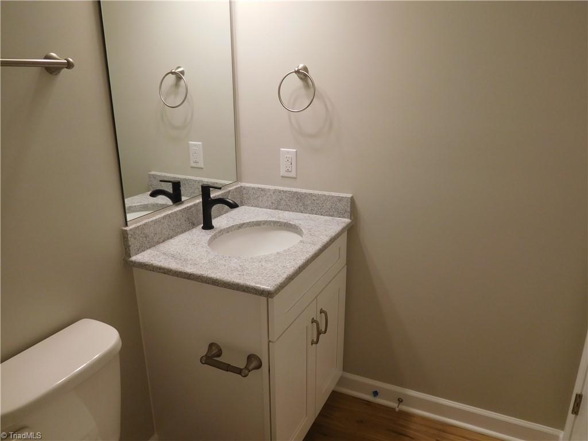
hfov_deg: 69.4
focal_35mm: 25
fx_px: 425
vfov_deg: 54.9
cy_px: 220
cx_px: 294
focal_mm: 4.5
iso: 140
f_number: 3.4
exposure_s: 1/30
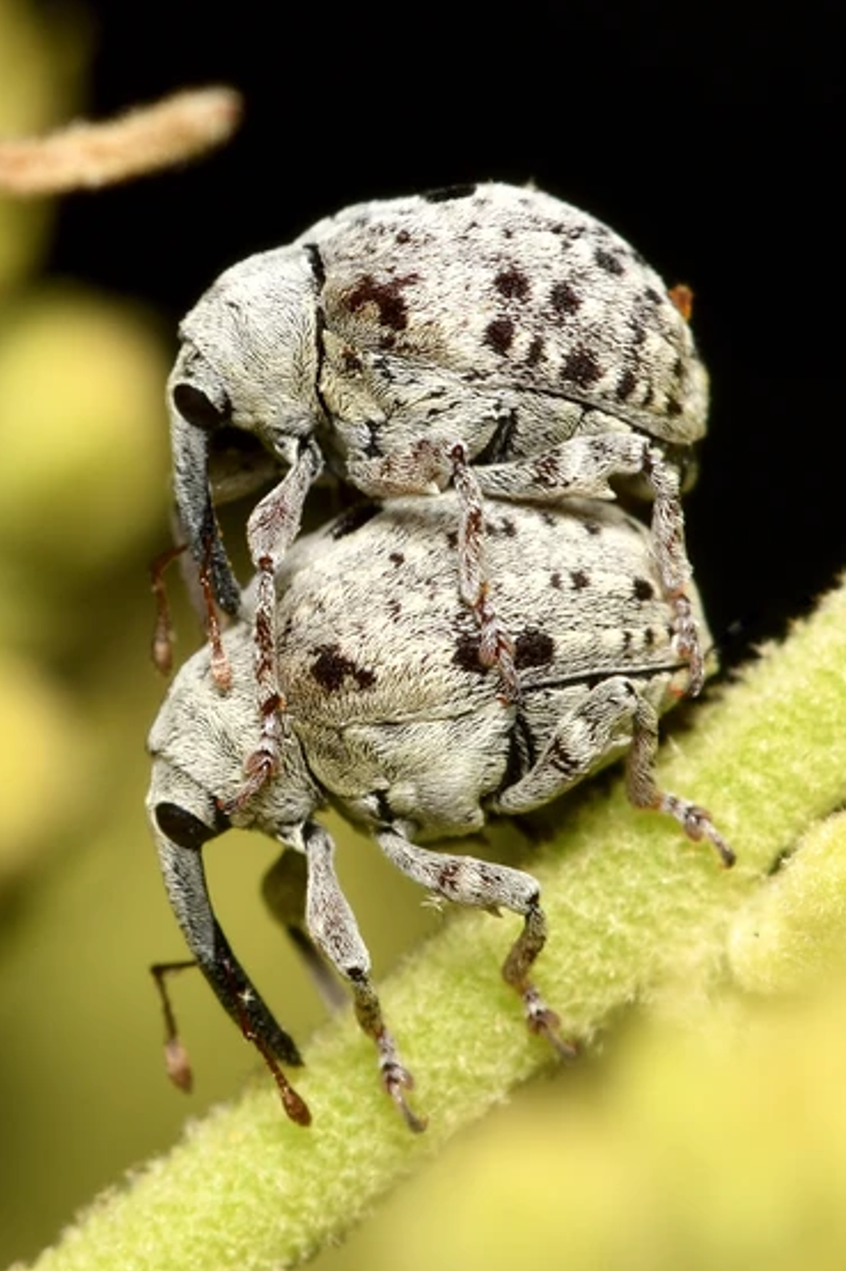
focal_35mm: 260
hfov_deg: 5.3
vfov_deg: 7.9
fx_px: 9170
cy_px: 617
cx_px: 449
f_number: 10
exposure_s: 1/250
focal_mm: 150
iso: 100
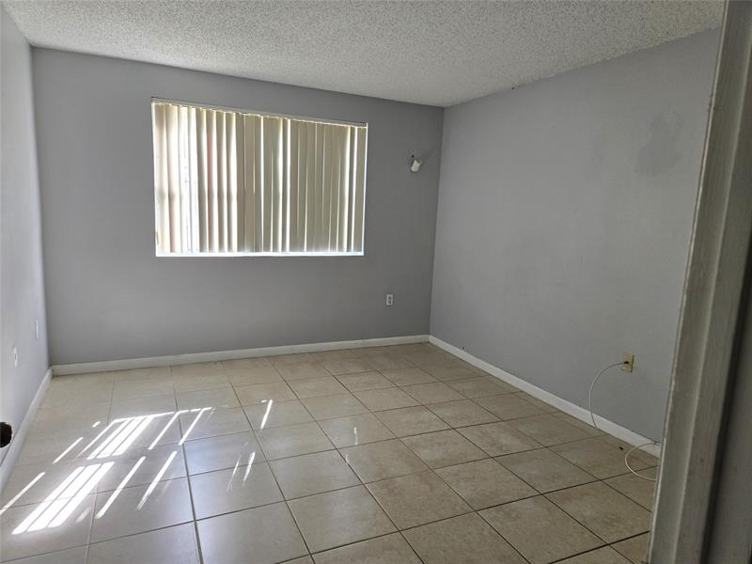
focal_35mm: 23
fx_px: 500
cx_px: 376
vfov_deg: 58.9
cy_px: 282
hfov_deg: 73.9
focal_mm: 5.4
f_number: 1.8
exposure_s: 1/180
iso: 80
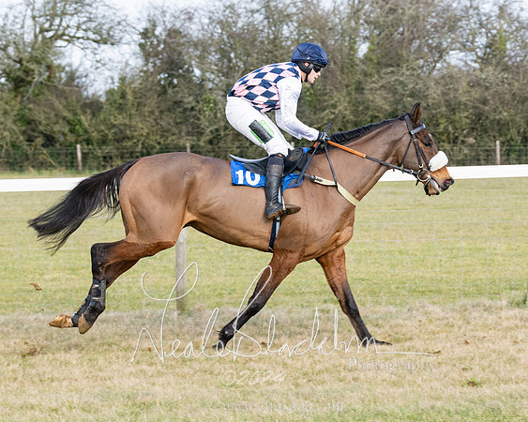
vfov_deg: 7.9
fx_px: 3071
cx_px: 309
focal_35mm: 197
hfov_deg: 9.8
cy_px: 235
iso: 400
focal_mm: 91
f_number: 5
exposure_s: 1/1000
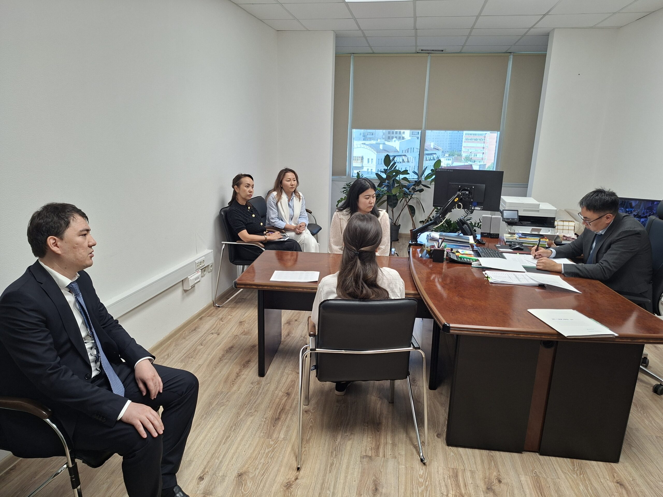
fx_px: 441
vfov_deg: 58.9
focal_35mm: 23
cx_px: 332
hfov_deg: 73.9
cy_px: 248
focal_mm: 5.54
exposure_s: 1/100
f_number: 1.8
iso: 80
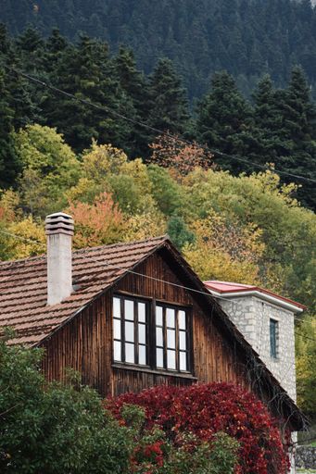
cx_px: 158
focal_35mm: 120
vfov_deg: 17.1
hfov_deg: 11.4
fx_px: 1581
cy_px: 237
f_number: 5.6
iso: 360
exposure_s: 1/250
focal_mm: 80
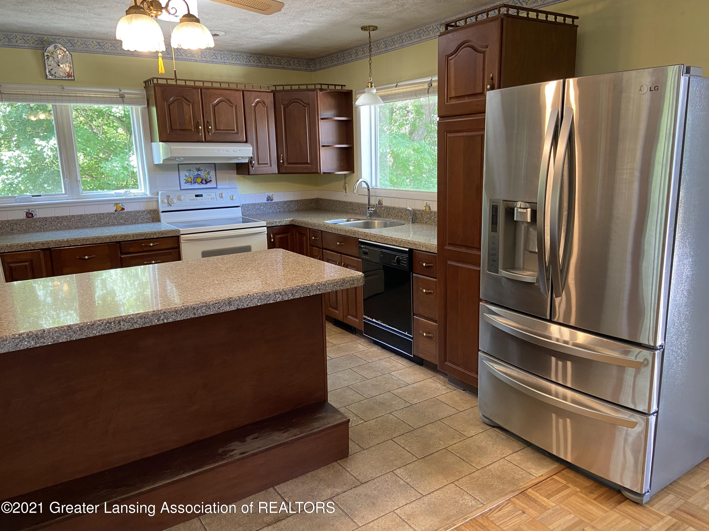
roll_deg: +1.5
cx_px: 354
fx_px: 533
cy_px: 266
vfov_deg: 53.1
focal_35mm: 26
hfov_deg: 67.3
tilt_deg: -10.4
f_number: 1.8
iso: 160
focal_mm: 4.25
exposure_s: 1/60
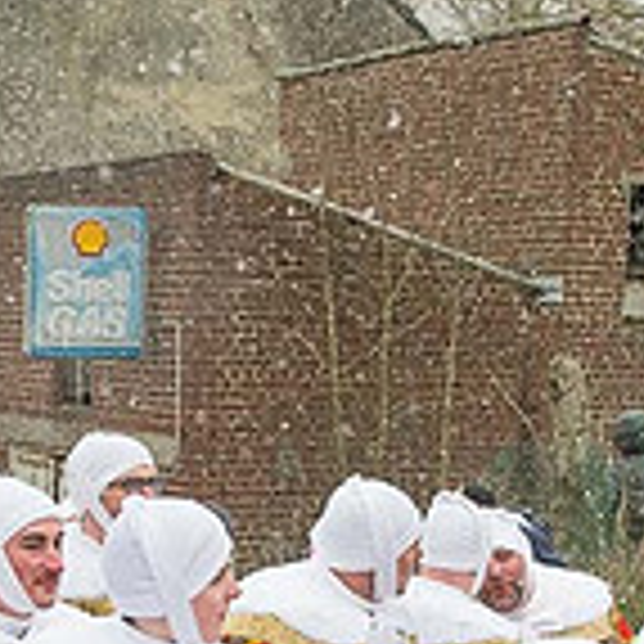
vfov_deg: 15.3
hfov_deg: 15.7
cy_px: 779
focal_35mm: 110
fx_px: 2315
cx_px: 131
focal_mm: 32
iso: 1600
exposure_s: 1/320
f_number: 5.6
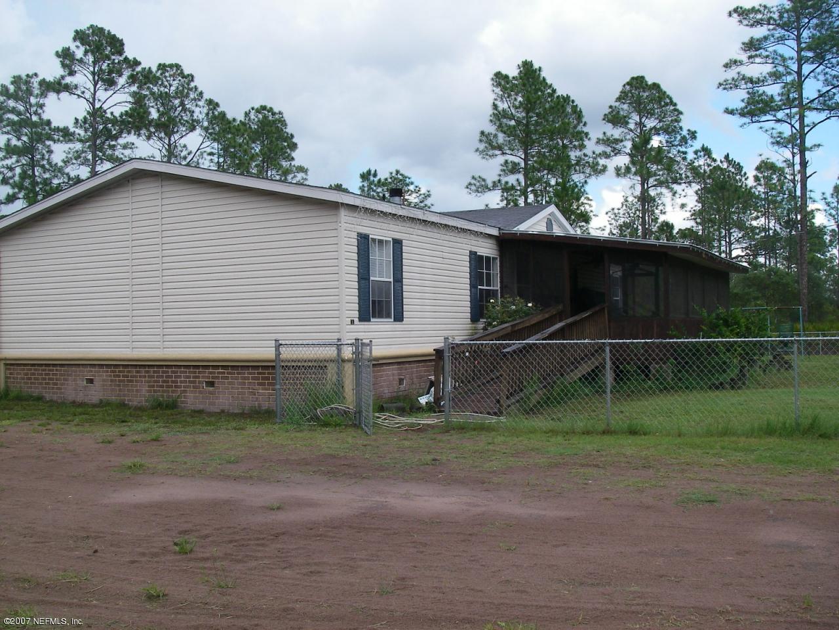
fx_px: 921
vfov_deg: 37.7
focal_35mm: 38
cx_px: 420
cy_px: 315
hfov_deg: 49.0
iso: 64
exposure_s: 1/125
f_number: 6.6
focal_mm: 6.3
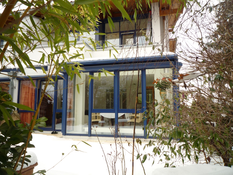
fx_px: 168
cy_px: 88
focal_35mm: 25
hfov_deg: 69.4
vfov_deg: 54.9
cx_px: 116
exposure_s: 1/125
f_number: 3.2
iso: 100
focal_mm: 4.4
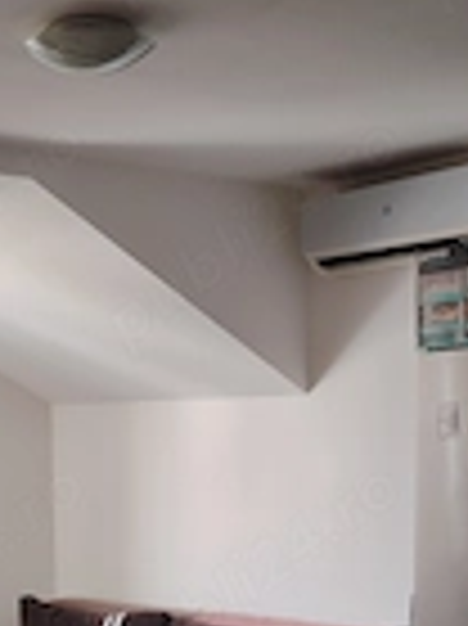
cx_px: 94
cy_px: 653
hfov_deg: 21.0
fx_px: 1246
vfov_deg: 26.4
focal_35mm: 69
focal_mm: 5.25
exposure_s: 1/33.3
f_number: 1.75
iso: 381
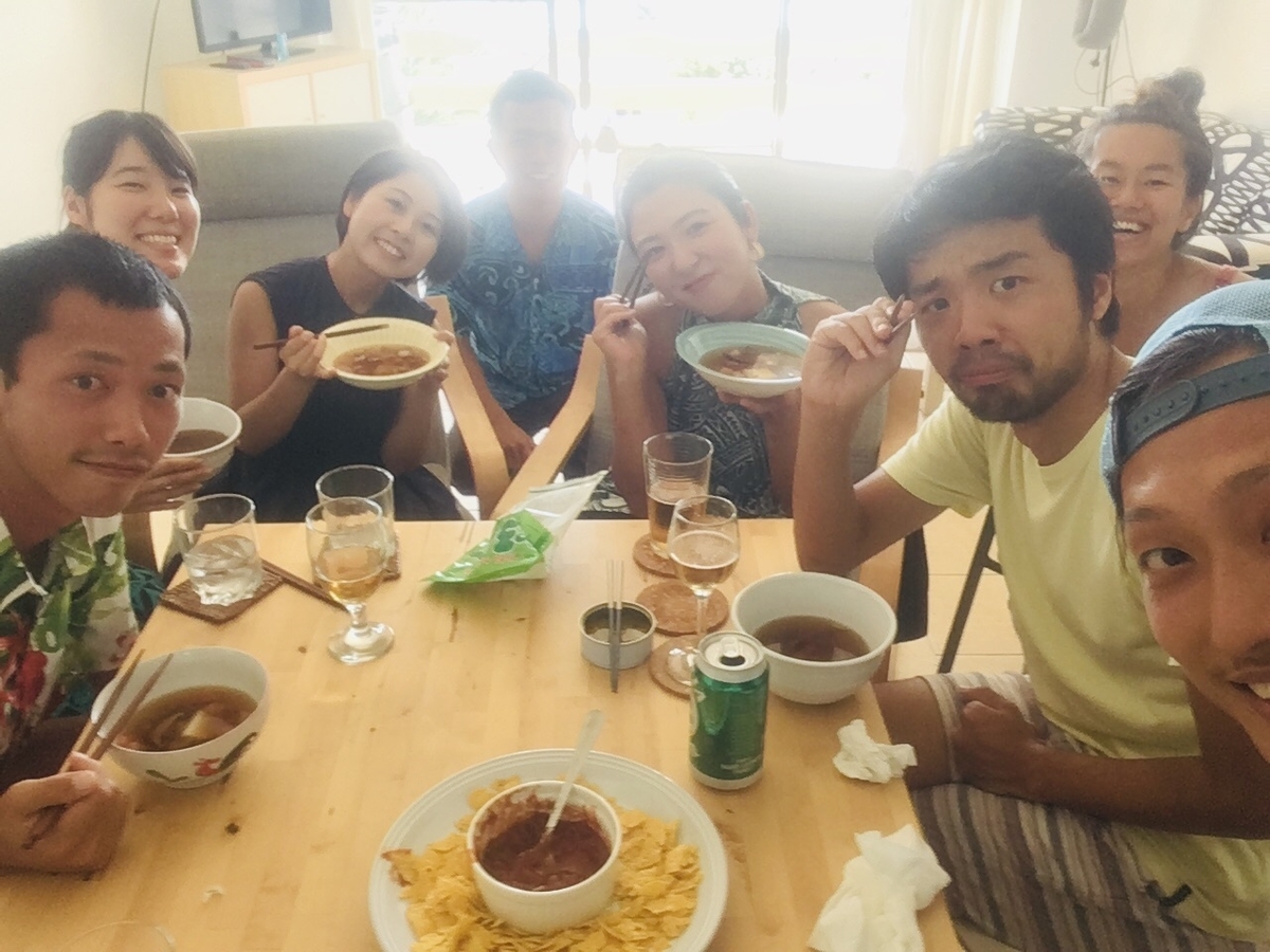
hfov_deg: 58.4
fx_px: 1137
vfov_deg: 45.4
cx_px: 635
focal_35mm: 31
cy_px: 476
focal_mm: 2.15
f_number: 2.4
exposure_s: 1/33
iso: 64
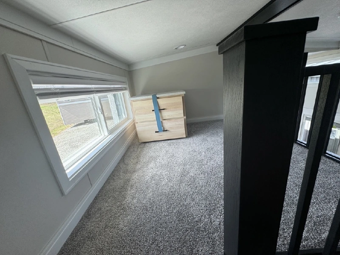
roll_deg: +8.4
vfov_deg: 85.7
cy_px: 128
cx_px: 170
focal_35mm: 14
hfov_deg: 102.1
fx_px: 138
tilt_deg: -13.0
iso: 50
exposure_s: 1/99
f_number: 2.2
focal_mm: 2.22
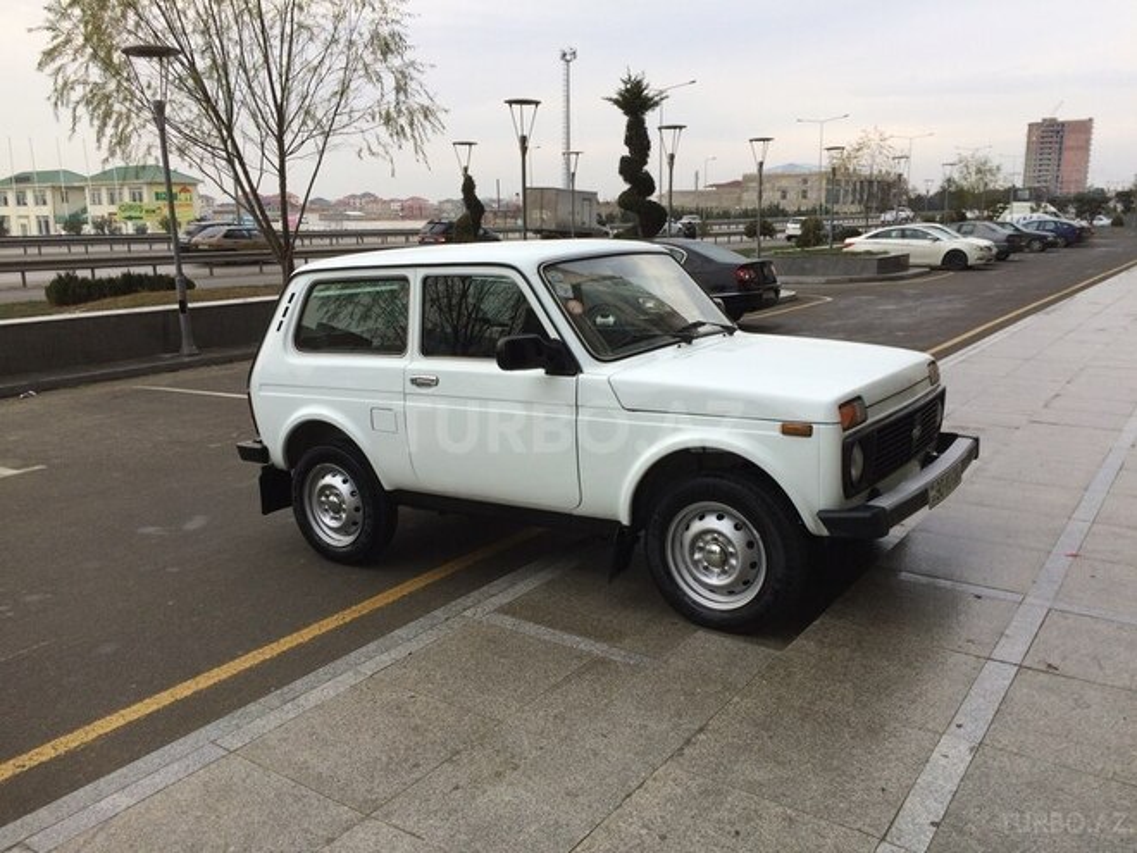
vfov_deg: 48.2
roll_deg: -2.6
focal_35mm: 29
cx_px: 568
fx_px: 953
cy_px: 426
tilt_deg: -13.2
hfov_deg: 61.7
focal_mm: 4.15
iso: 32
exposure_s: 1/299
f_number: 2.2
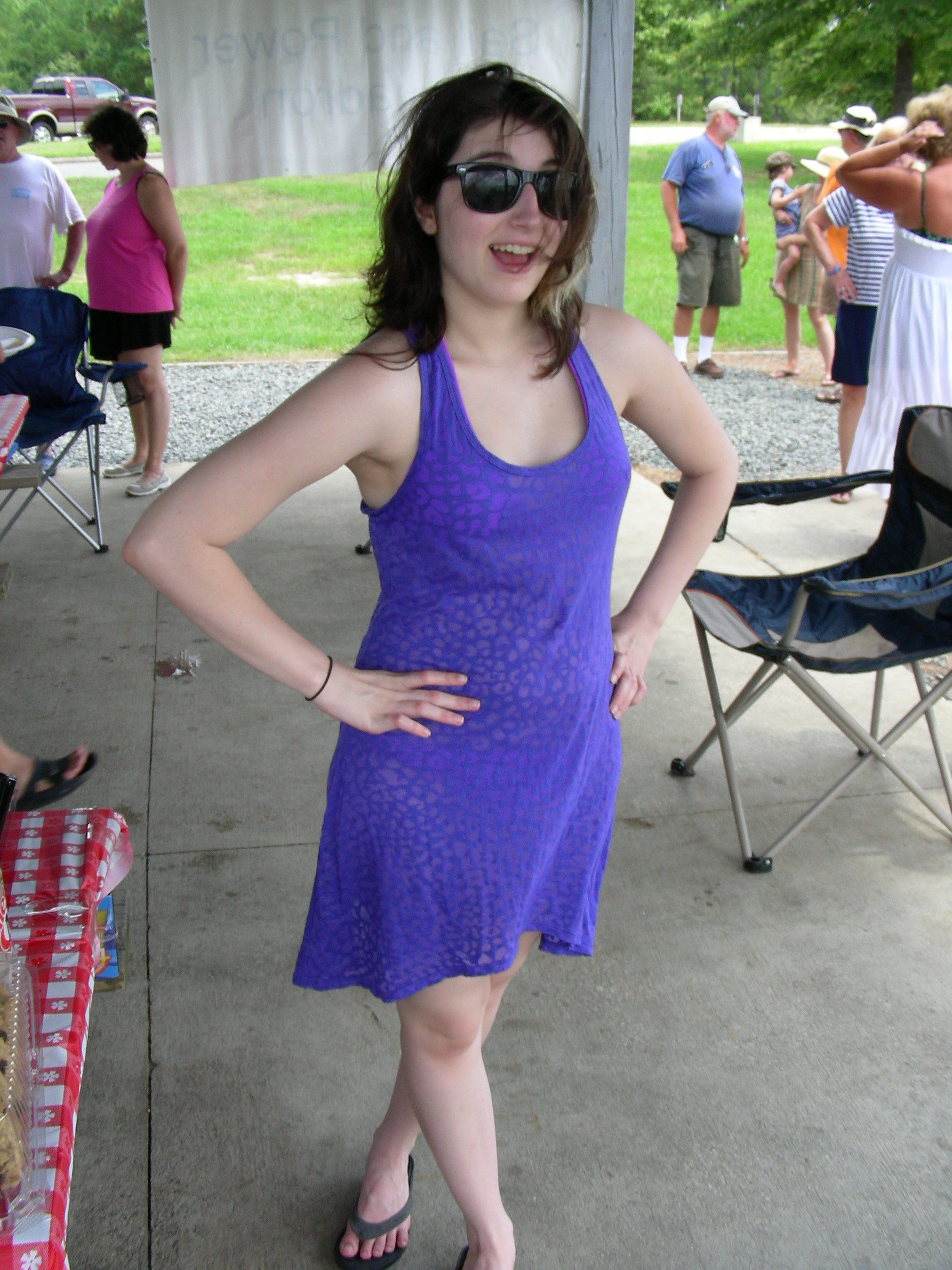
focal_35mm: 38
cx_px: 476
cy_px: 635
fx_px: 1393
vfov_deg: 49.0
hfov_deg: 37.7
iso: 50
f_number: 4
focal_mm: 6.3
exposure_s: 1/149
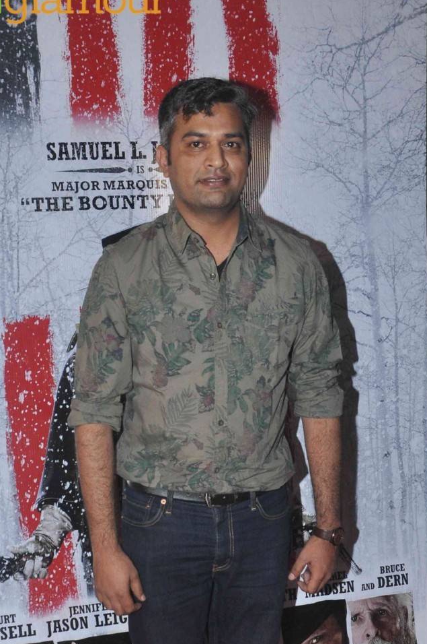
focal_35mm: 52
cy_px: 466
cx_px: 202
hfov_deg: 25.9
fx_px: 927
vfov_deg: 37.5
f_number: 9
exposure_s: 1/200
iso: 800
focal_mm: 22
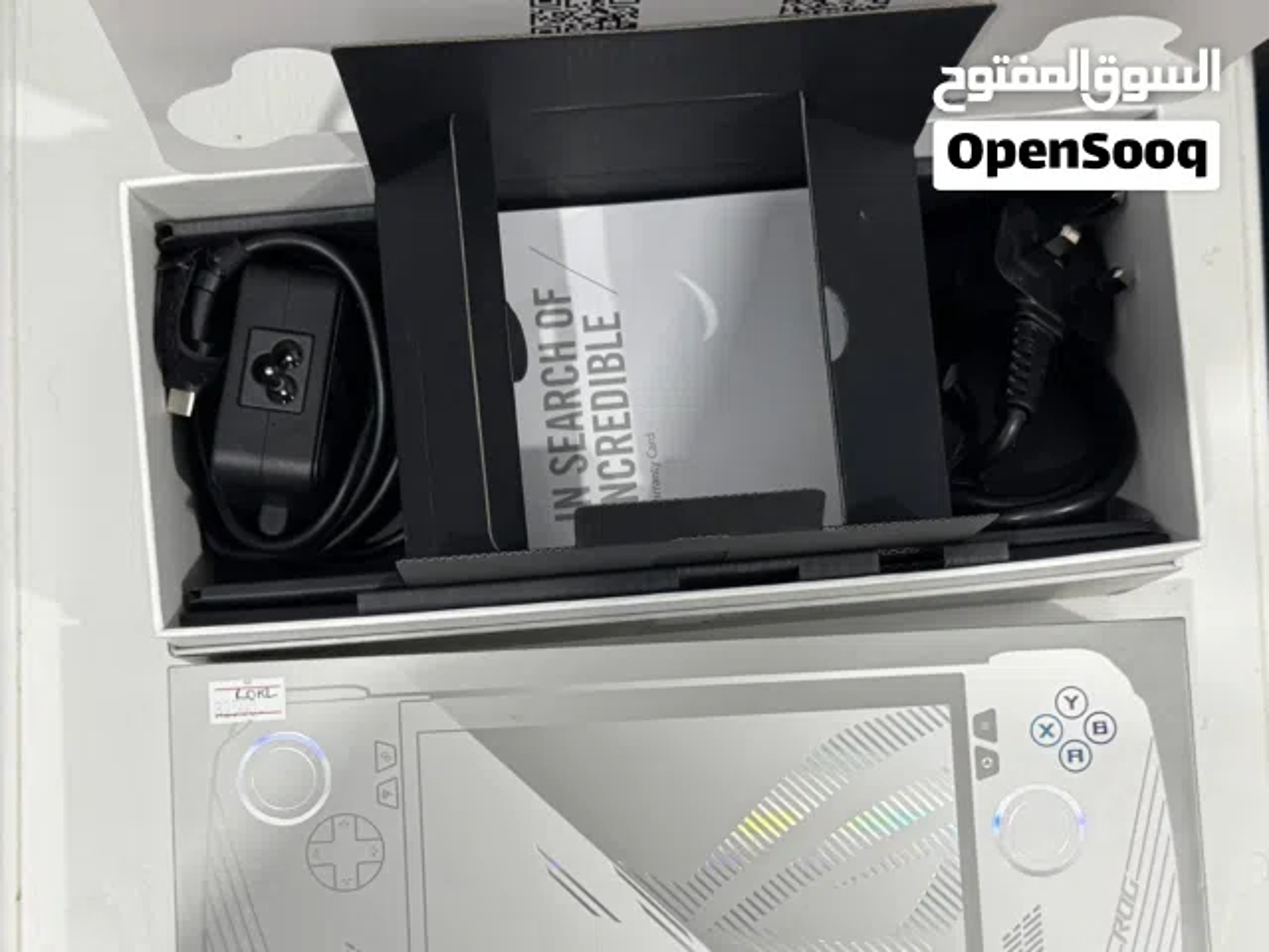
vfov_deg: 56.8
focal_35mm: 24
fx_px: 880
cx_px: 634
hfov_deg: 71.6
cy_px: 476
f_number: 1.78
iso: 320
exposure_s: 1/50
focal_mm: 6.76
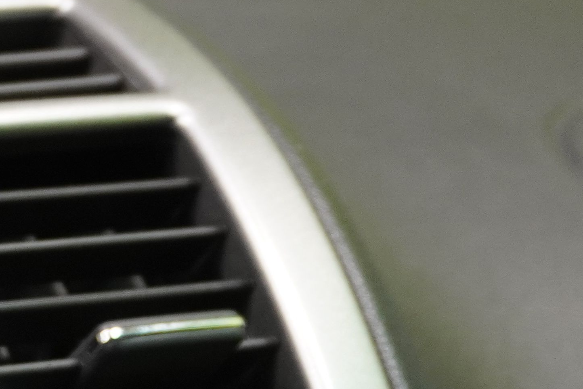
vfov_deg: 8.2
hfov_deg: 11.9
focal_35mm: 162
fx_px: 2624
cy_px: 637
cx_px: -365
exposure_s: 1/40
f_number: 4.5
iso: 800
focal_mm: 26
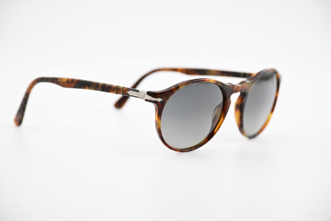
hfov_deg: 17.9
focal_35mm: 114
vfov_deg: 12.0
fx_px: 1048
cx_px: 166
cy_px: 110
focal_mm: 76
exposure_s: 1/640
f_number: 4.8
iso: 800
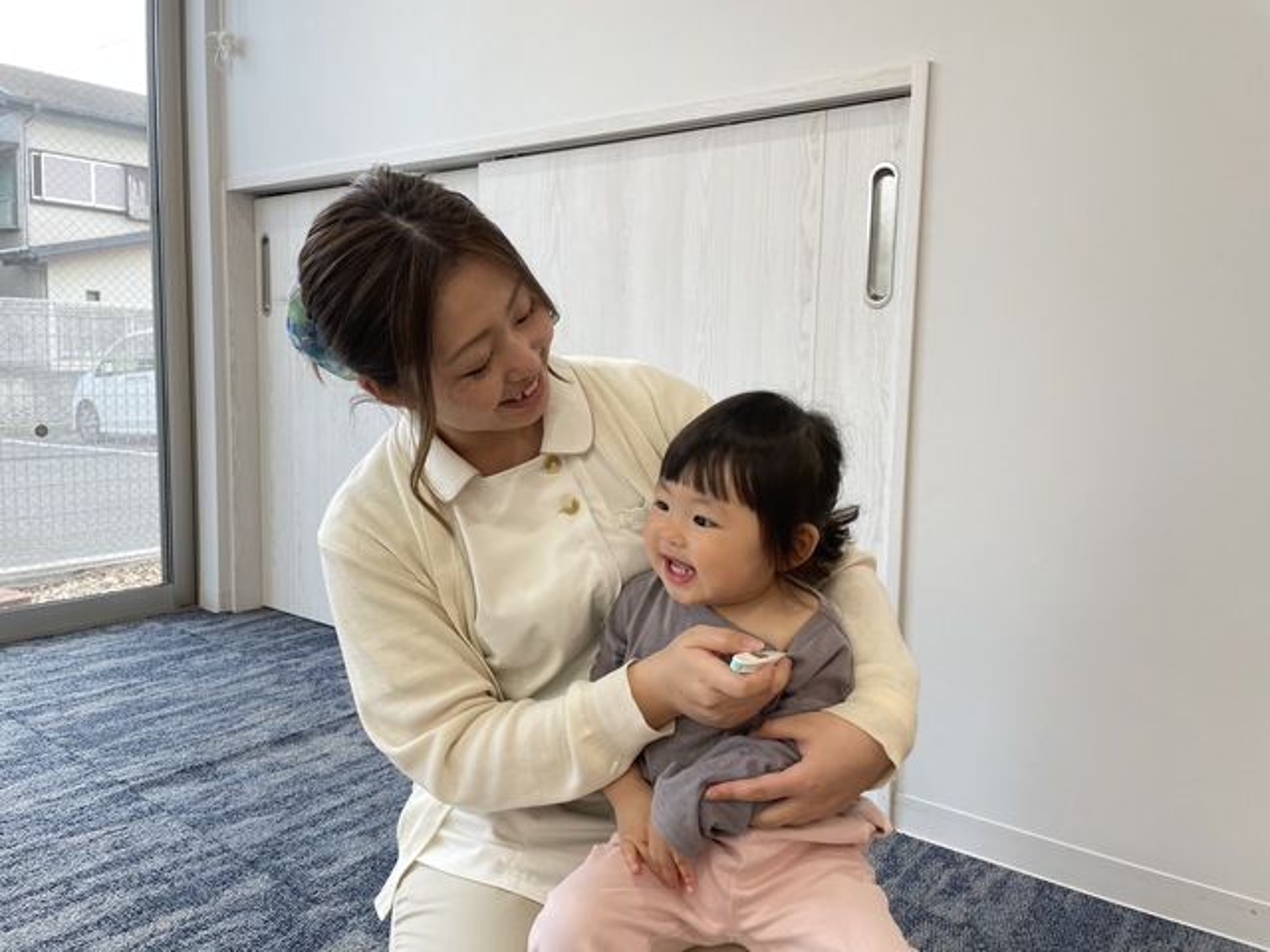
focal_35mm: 26
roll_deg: -1.4
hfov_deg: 67.3
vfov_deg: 53.1
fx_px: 954
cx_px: 635
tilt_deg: -5.7
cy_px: 476
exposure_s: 1/121
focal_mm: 4.2
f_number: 1.6
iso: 64
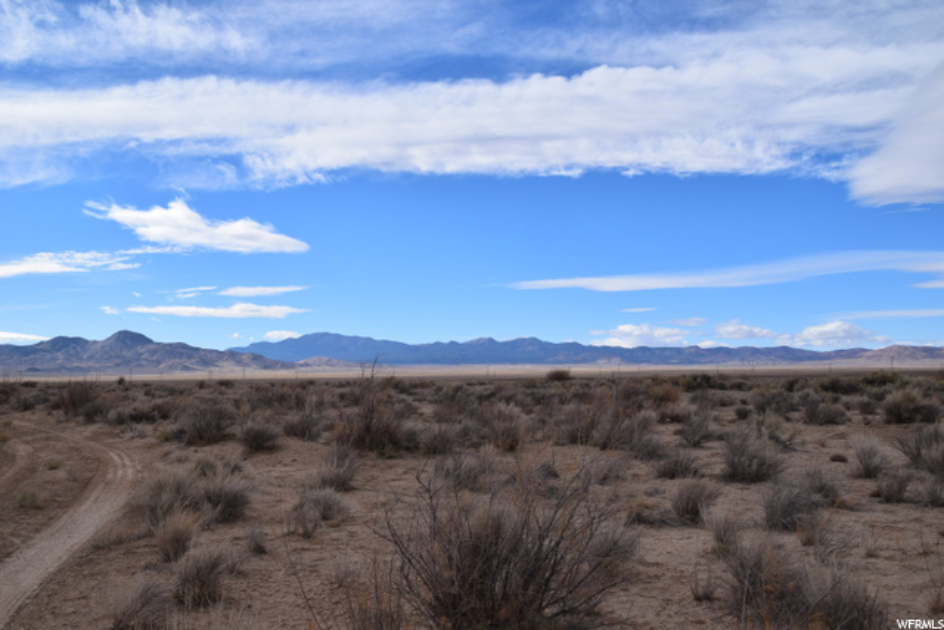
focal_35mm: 33
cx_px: 472
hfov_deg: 57.2
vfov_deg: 40.0
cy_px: 315
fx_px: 865
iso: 320
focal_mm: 22
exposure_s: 1/500
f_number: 11
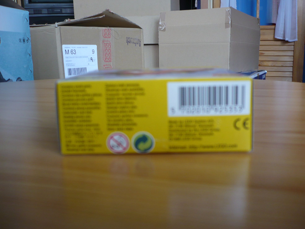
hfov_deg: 52.6
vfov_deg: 40.7
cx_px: 152
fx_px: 308
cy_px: 114
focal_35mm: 35
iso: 100
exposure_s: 1/30
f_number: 2.8
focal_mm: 5.8
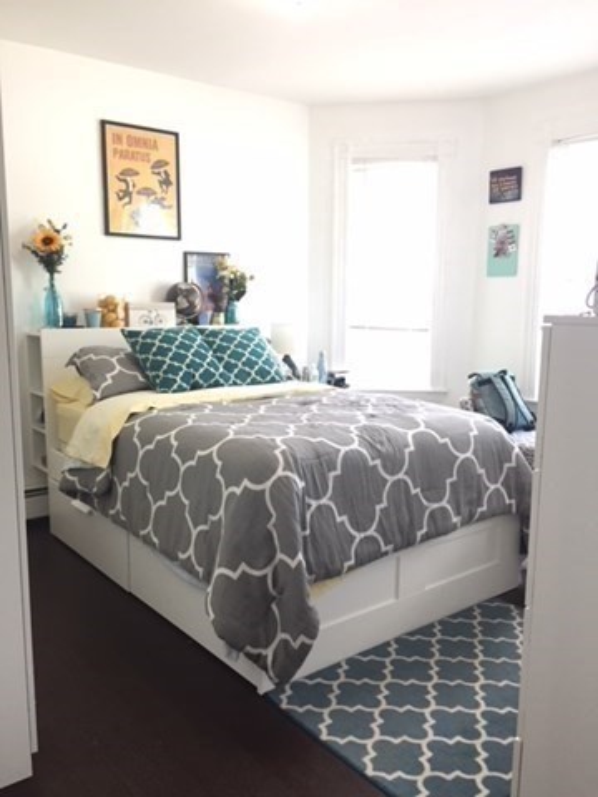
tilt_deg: -6.7
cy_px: 398
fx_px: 668
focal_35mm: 29
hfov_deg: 48.2
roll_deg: -0.3
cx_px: 299
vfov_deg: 61.7
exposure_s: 1/30
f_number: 2.2
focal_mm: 4.15
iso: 100
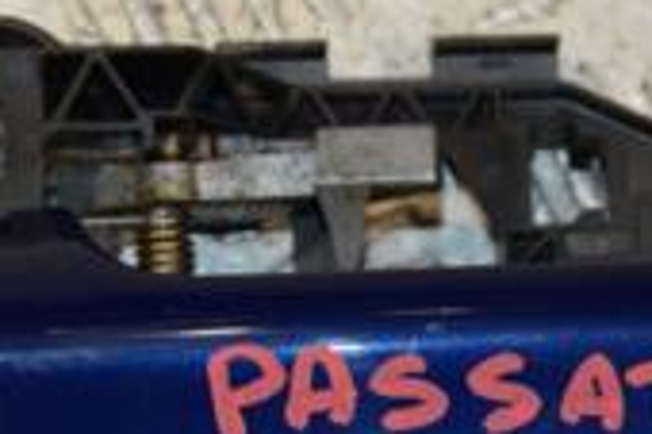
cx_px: 472
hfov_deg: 9.2
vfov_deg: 6.1
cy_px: 303
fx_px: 4035
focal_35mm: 223
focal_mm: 42
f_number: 6.3
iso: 800
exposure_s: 1/200
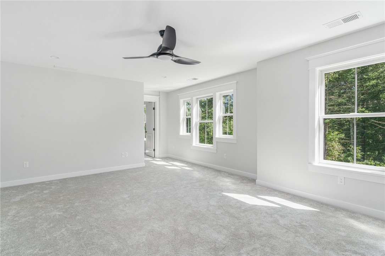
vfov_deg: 70.4
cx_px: 192
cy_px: 128
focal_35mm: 17
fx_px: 182
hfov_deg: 93.3
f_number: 7.1
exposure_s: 1/160
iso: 640
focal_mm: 17
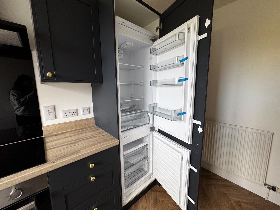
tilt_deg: -7.8
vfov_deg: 85.7
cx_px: 140
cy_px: 105
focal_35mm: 14
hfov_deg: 102.1
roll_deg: +1.0
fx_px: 113
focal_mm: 2.22
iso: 160
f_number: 2.2
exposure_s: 1/99
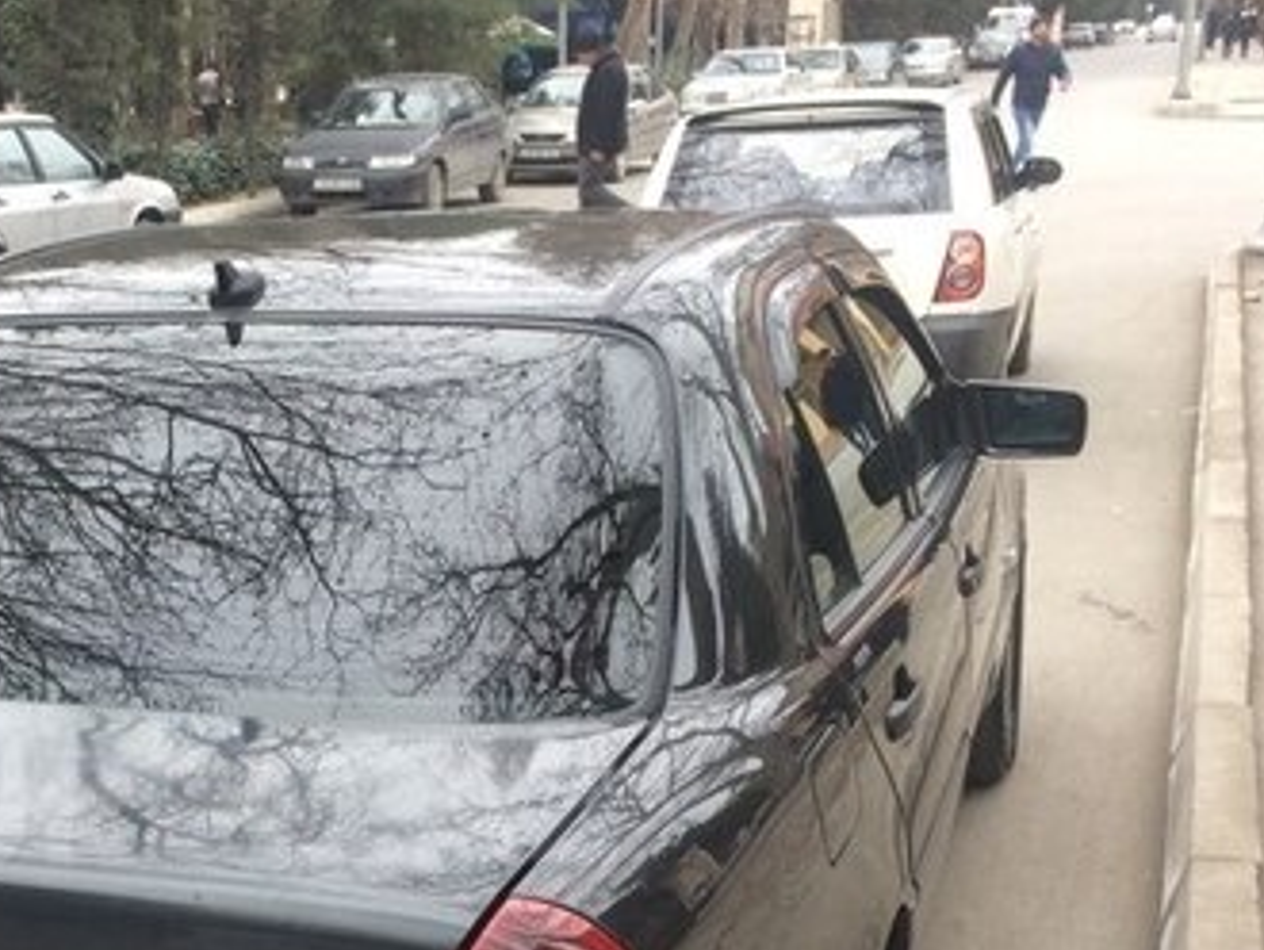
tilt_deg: -19.2
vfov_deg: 24.7
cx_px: 226
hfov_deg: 32.2
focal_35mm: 58
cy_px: 806
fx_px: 2119
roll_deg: +0.1
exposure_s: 1/50
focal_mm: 4.15
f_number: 2.2
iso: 32
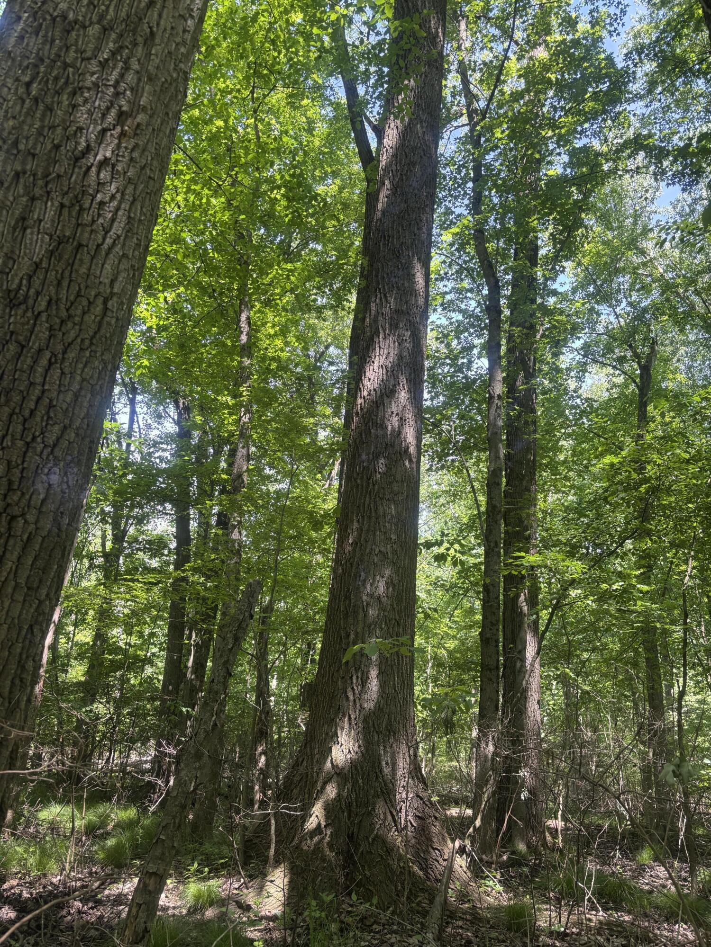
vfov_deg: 67.3
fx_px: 712
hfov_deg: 53.1
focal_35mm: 26
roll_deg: -4.4
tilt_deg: +21.6
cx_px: 356
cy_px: 474
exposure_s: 1/121
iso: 40
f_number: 1.6
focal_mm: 5.96
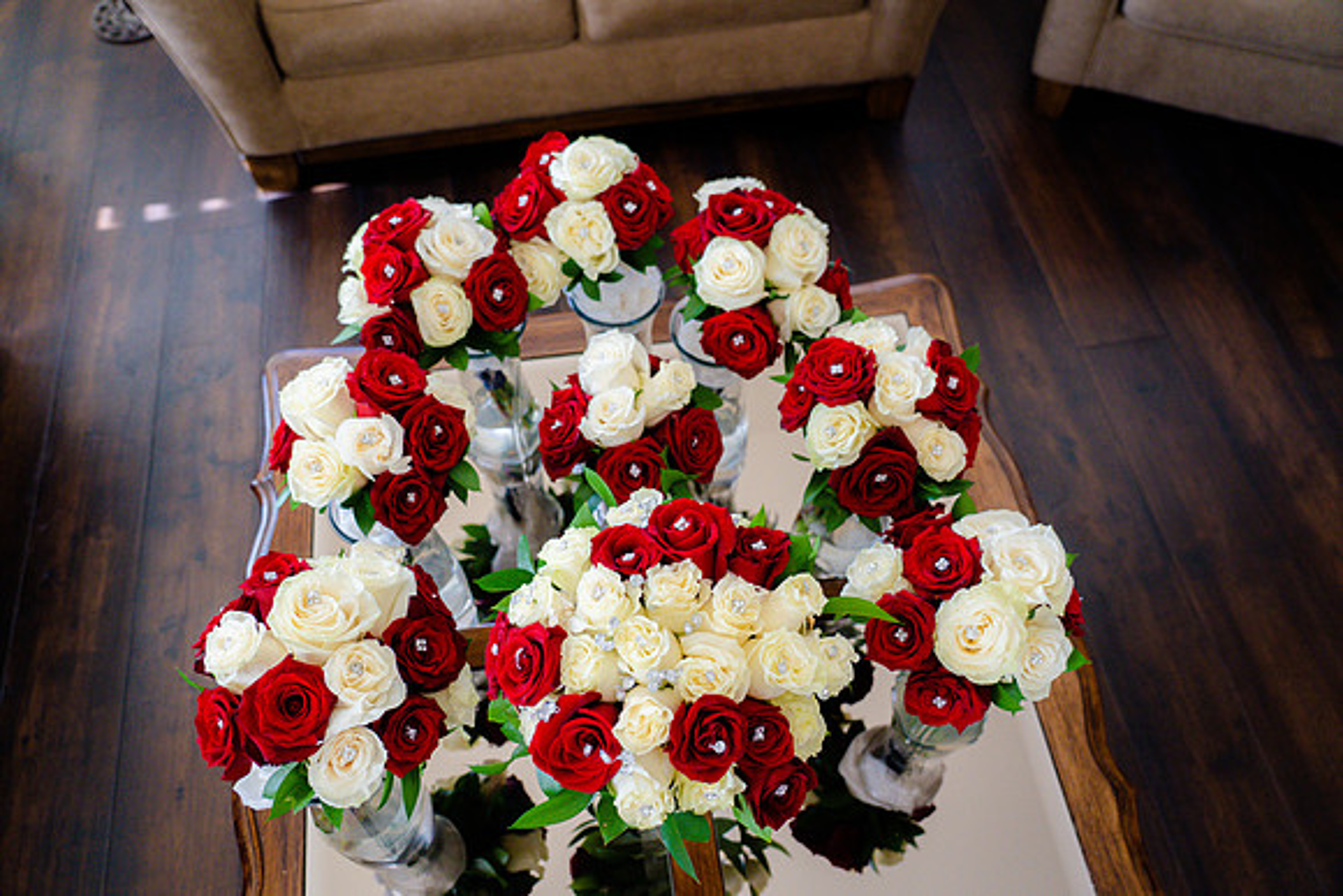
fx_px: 1045
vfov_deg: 46.4
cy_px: 448
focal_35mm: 28
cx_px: 672
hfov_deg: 65.5
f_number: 4
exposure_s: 1/125
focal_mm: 28
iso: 2000
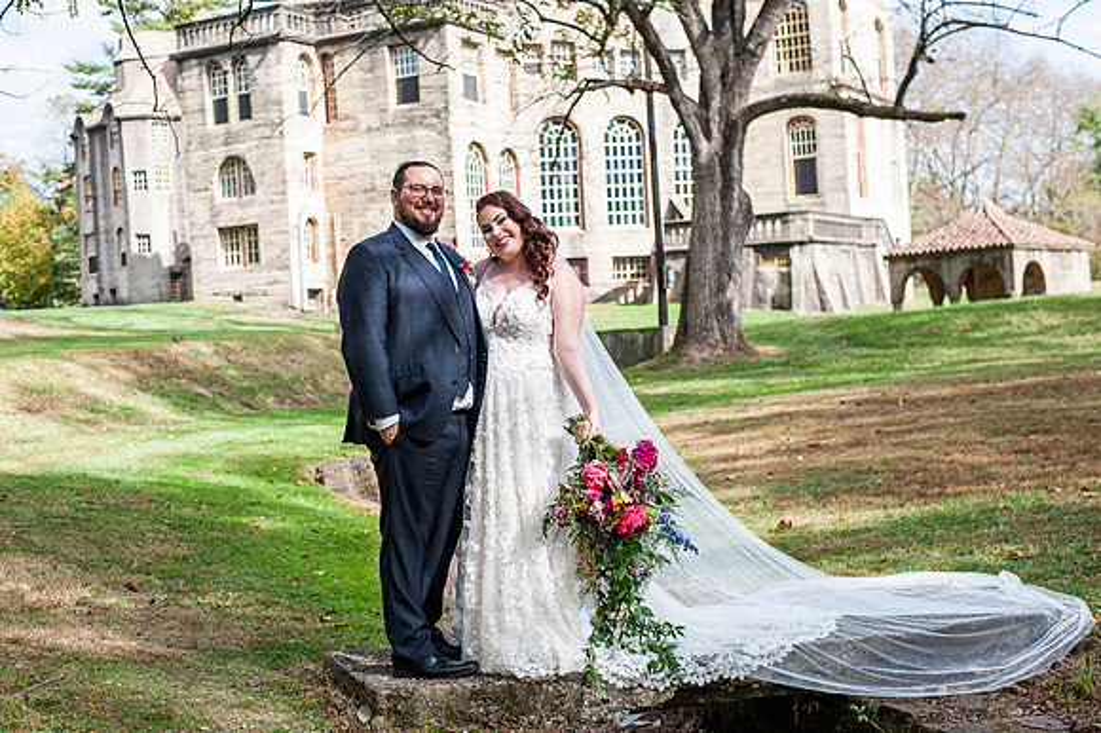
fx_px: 1528
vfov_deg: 27.0
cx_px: 550
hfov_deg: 39.6
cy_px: 366
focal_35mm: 50
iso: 400
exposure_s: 1/2500
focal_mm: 50
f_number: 4
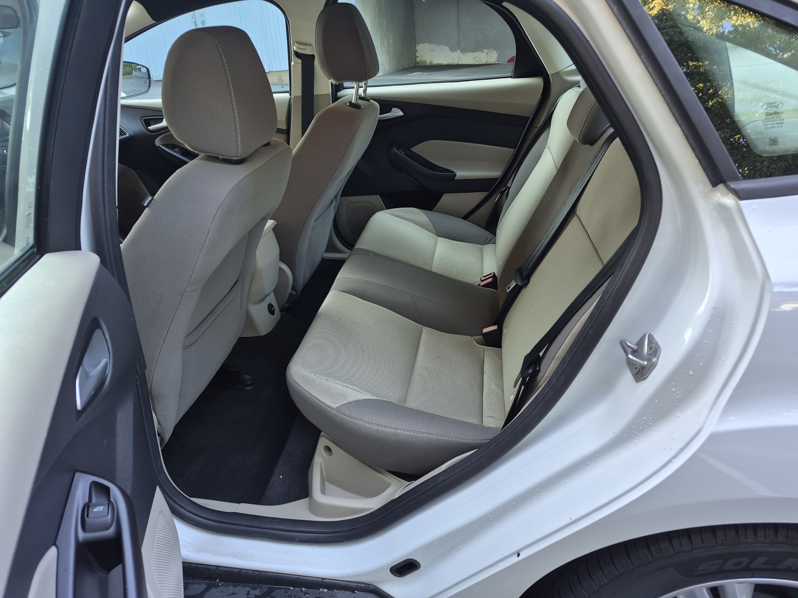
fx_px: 530
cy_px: 299
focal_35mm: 23
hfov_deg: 73.9
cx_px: 399
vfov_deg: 58.9
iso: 160
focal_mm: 5.4
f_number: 1.8
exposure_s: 1/180
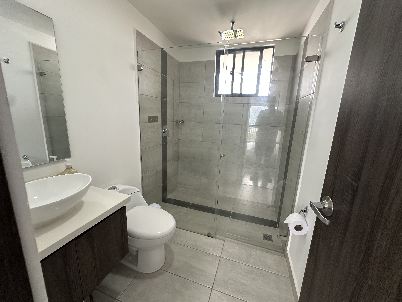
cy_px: 151
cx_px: 201
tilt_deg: -10.8
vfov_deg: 85.7
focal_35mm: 14
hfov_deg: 102.1
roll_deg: -3.5
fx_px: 163
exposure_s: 1/99
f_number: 2.2
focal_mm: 2.22
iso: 160
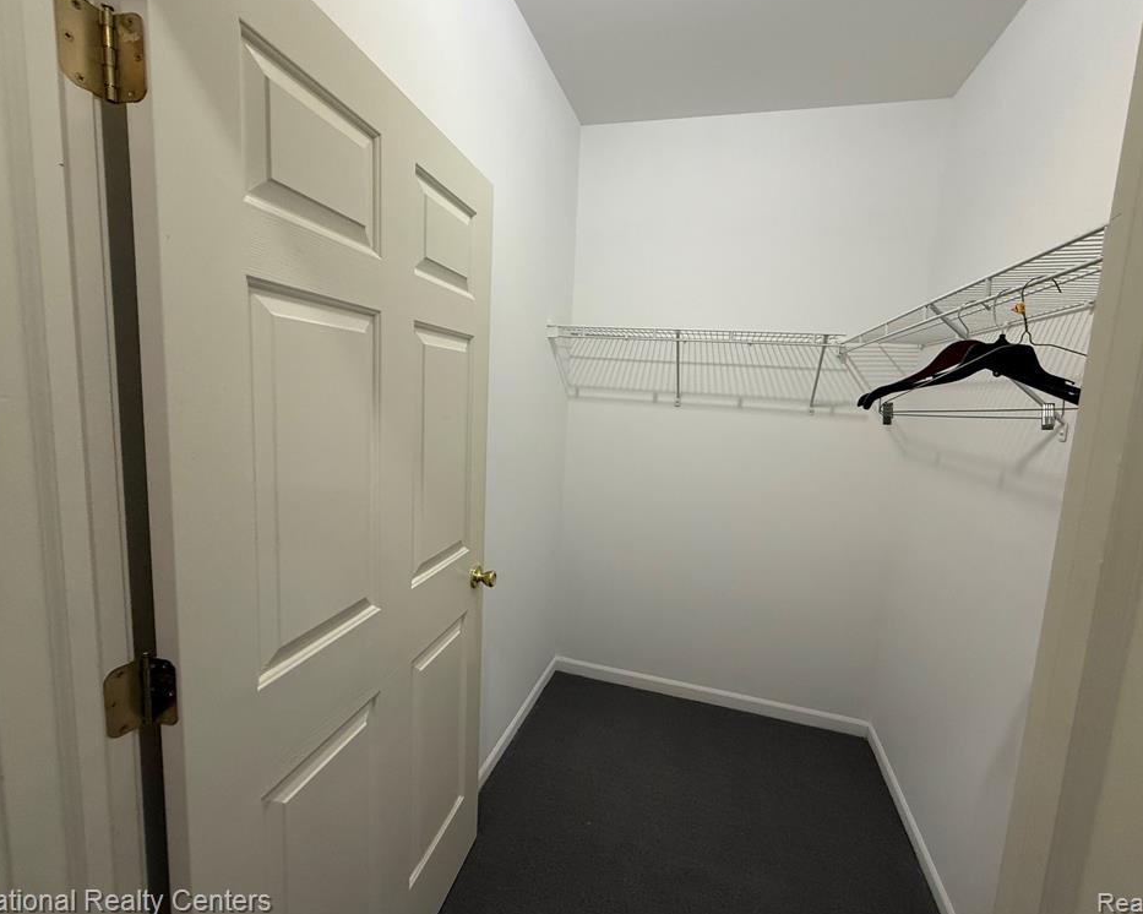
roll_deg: -3.5
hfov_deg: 96.8
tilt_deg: -6.8
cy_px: 452
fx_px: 507
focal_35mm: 15
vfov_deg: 84.0
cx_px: 594
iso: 320
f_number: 2.2
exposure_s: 1/120
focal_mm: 2.22
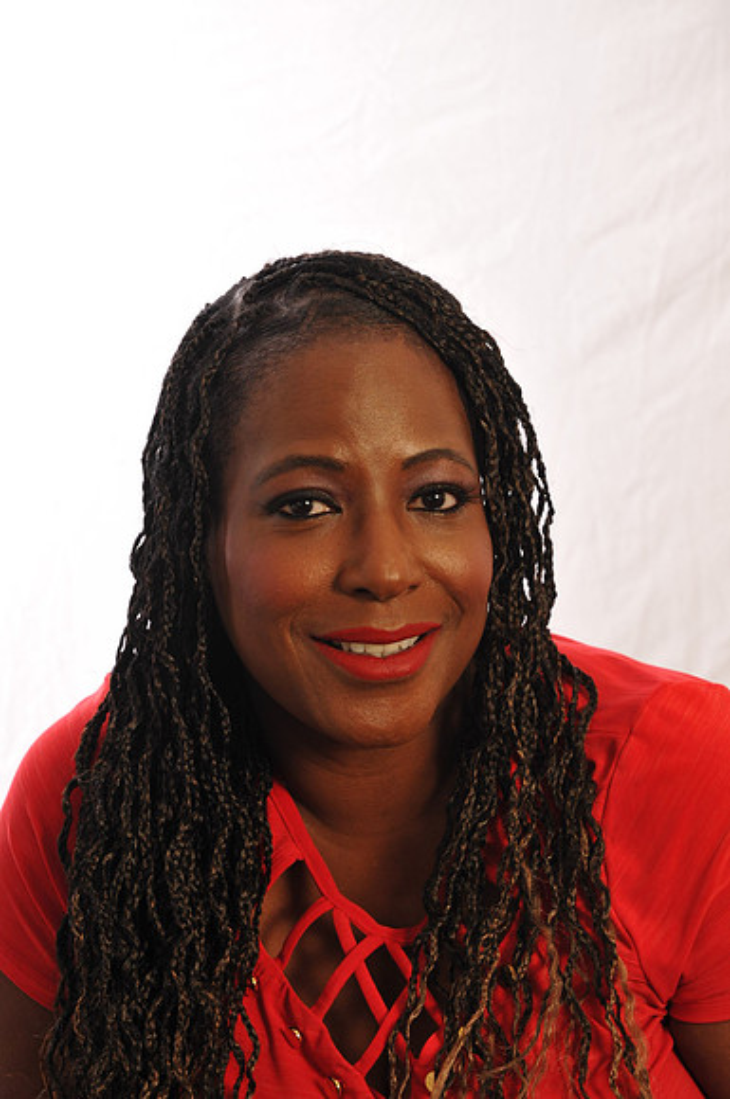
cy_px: 550
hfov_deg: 13.0
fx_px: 3203
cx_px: 365
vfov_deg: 19.5
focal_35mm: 105
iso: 250
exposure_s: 1/100
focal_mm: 70
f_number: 8
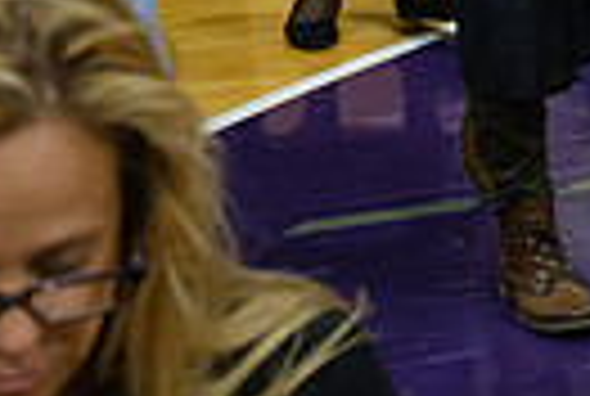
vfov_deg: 7.4
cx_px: 977
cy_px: -344
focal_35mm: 181
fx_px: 2973
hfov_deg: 10.8
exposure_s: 1/100
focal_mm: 27.4
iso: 1250
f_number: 3.2
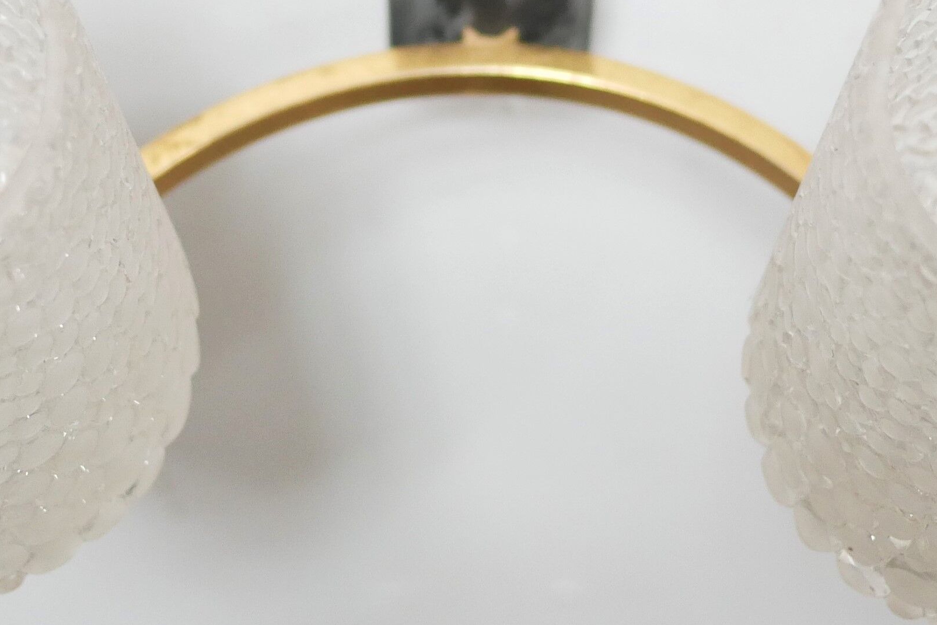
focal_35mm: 119
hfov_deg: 17.2
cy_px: 6
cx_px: 479
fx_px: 3097
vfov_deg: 11.4
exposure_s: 1/60
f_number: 1.7
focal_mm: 20
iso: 800
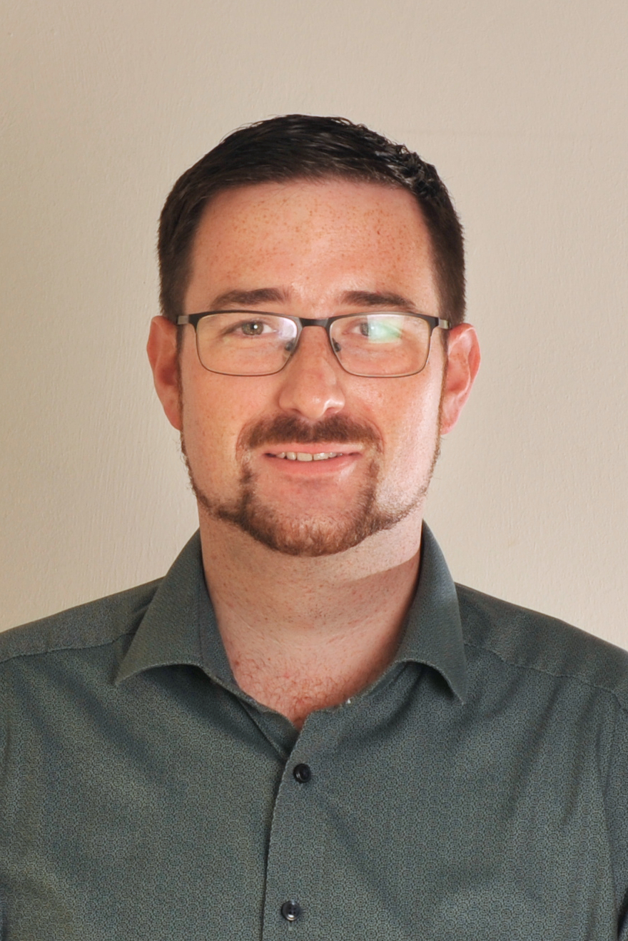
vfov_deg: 48.4
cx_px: 314
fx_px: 1046
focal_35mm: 40
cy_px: 470
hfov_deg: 33.4
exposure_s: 1/60
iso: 400
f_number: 11
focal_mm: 40
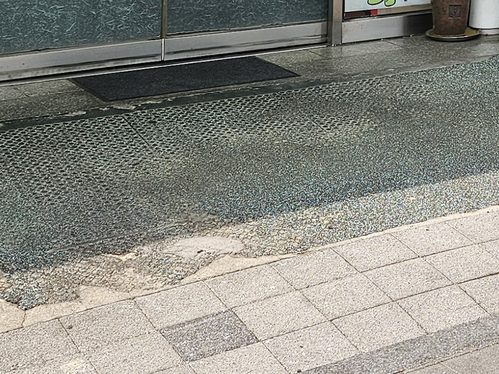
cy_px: -230
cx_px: 639
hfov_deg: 18.5
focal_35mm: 99
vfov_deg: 13.8
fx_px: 1427
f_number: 1.8
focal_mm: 5.4
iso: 25
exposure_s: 1/470
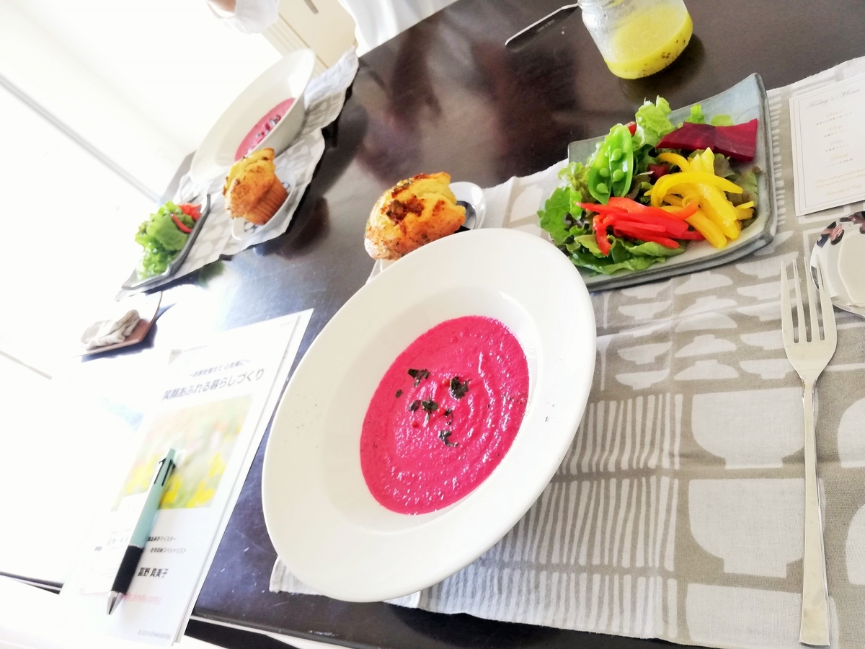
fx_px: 650
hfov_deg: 67.3
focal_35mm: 26
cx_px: 432
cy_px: 324
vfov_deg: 53.1
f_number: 2.2
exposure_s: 1/33.3
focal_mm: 3.81
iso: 125
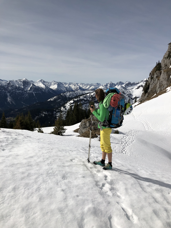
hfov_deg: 49.7
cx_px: 86
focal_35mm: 28
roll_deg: -1.2
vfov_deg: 63.4
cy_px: 114
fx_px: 184
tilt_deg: -8.1
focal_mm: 3.99
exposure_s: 1/9615
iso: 25
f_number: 1.8
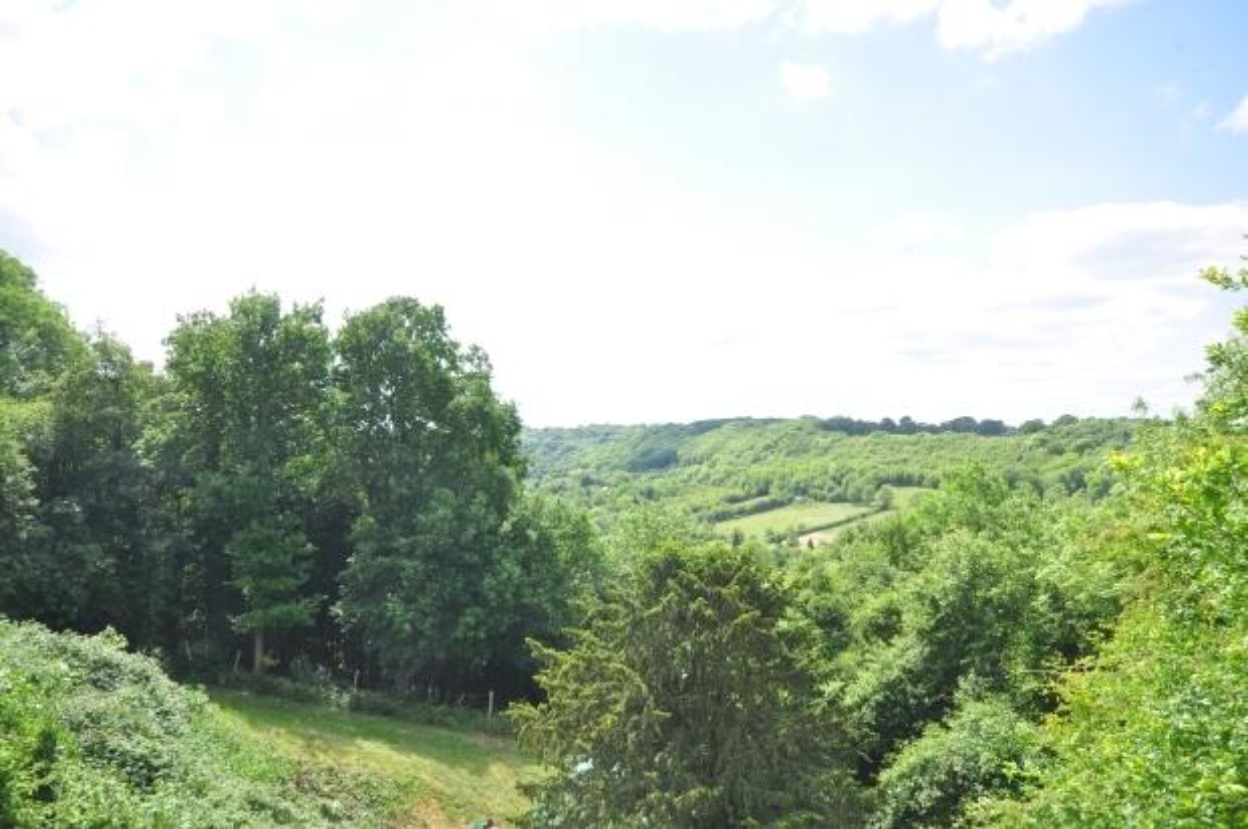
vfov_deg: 43.5
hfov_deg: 62.0
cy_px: 414
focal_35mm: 30
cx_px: 624
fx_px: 1039
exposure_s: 1/60
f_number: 11
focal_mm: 20
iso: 200
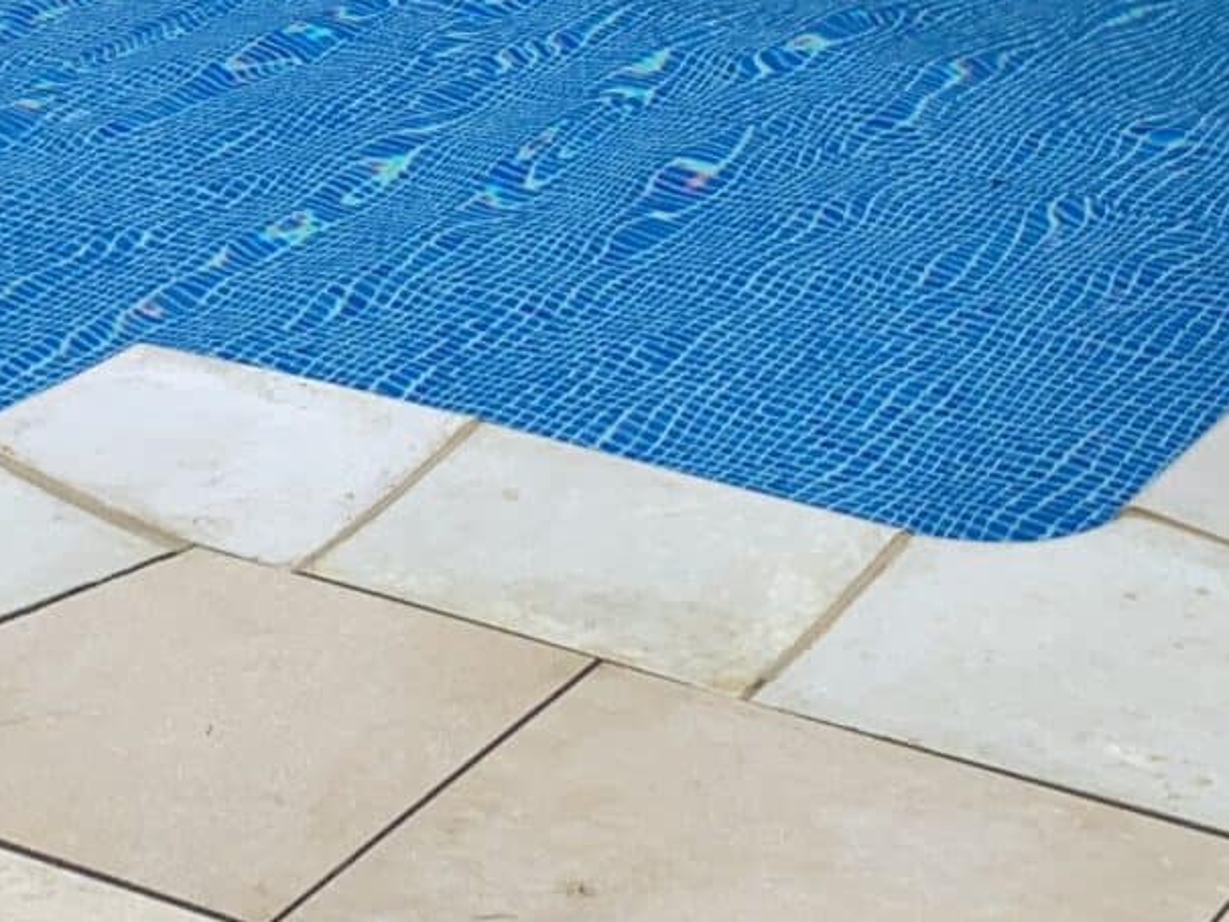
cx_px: 534
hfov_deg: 17.9
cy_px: 211
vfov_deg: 13.4
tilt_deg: -22.8
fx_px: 3906
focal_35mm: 110
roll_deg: +0.4
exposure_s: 1/972
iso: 25
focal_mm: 4.25
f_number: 1.8
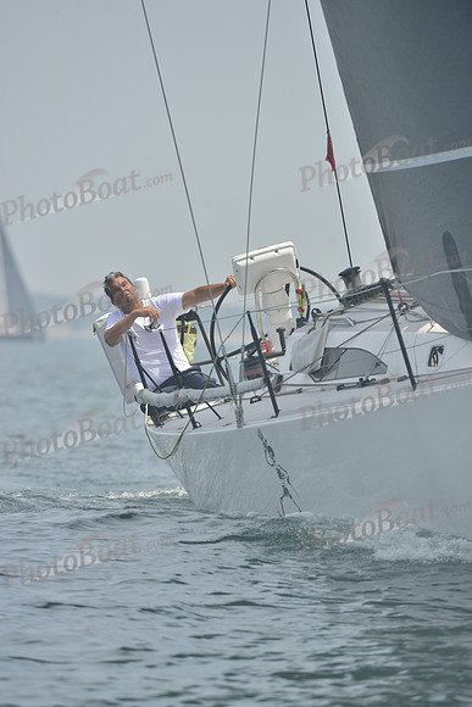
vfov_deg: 6.6
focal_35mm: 310
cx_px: 236
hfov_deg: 4.4
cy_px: 354
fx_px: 6093
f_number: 7.1
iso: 280
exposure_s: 1/1000
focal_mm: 310
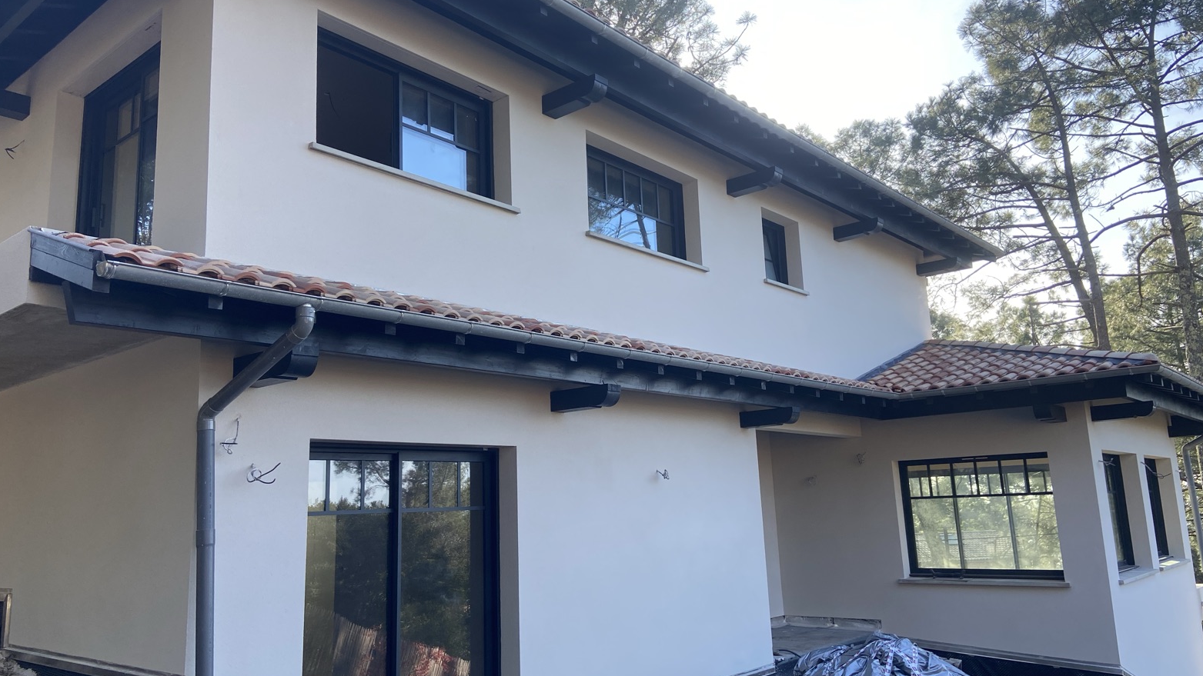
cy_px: 336
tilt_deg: +9.9
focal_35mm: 29
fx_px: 925
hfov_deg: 66.1
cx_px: 600
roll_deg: +2.9
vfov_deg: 40.2
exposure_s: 1/477
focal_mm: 4.25
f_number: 1.8
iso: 32
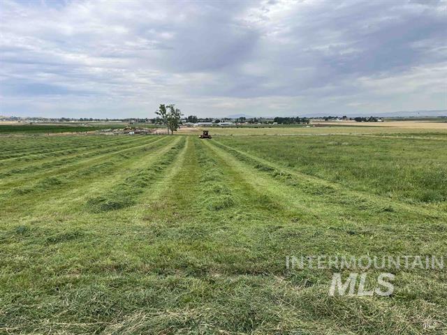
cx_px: 224
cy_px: 168
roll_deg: +0.2
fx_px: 336
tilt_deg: -9.0
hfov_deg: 67.3
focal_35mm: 26
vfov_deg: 53.1
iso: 50
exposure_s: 1/3745
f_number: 1.6
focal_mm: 5.1
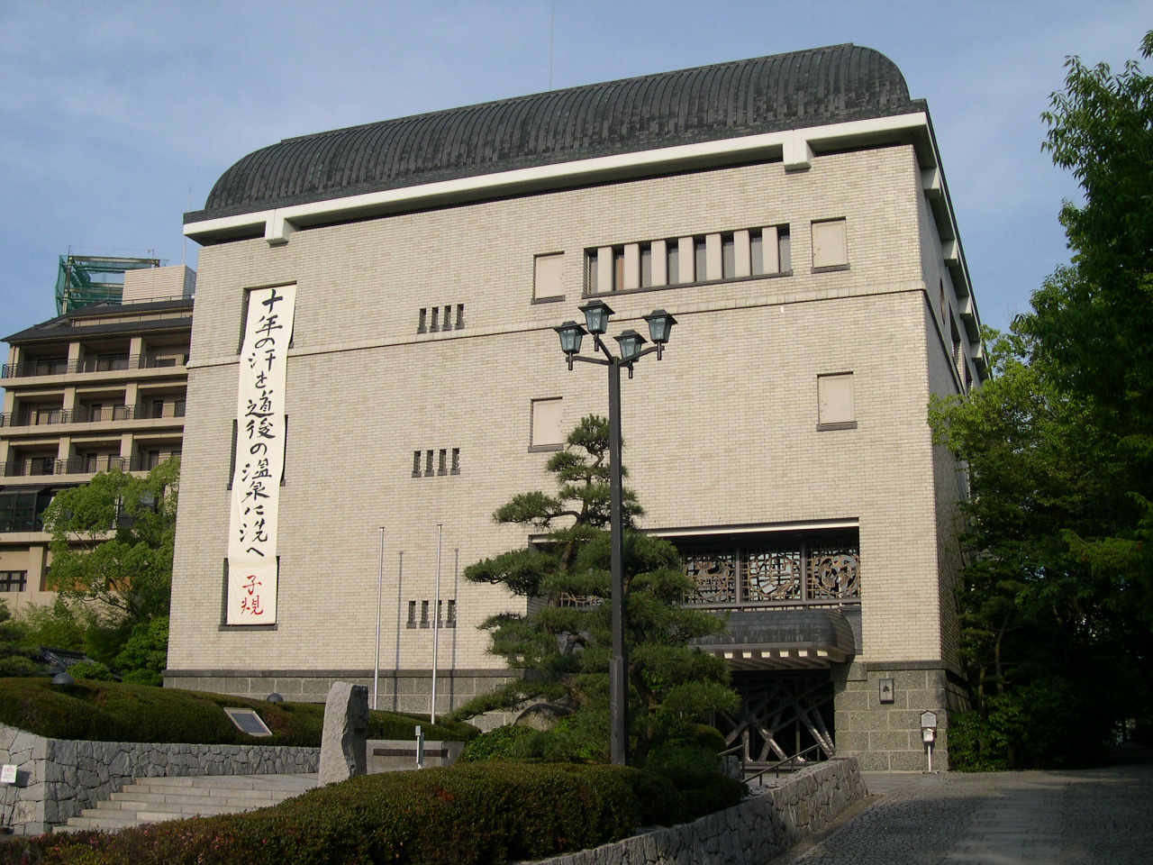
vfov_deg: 37.7
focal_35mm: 38
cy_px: 432
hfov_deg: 49.0
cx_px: 576
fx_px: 1266
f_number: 7.6
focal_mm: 8
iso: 100
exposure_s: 1/216
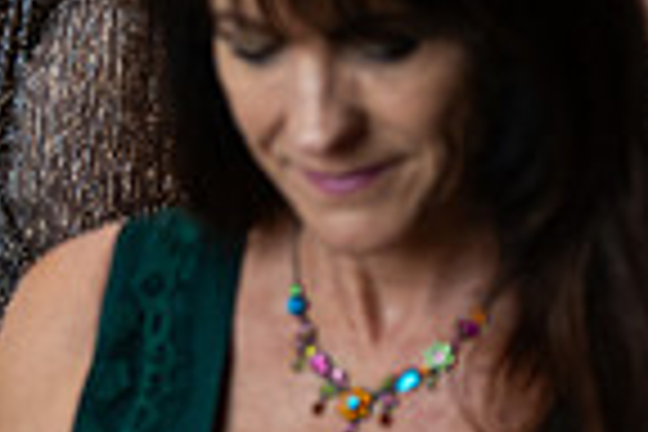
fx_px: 5076
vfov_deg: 4.9
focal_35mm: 282
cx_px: -248
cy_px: -74
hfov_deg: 7.2
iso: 400
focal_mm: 70
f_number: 3.5
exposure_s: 1/200
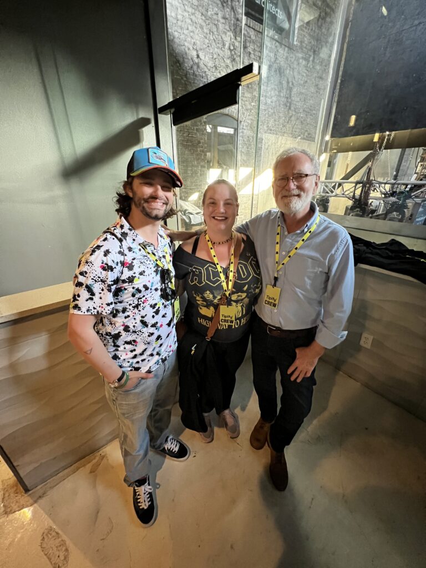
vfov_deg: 106.2
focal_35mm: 13
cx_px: 213
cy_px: 284
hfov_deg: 89.9
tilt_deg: -25.2
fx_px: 213
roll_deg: -0.4
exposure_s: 1/40
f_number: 1.8
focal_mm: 1.57
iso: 1250
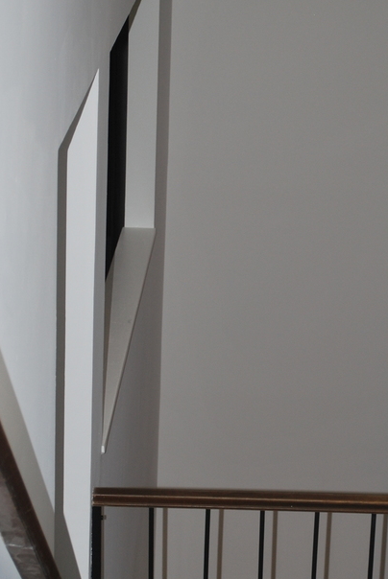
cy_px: 333
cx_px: 291
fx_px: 1645
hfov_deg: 13.4
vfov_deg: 20.0
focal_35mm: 102
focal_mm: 38
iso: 200
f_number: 5.3
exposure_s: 1/60
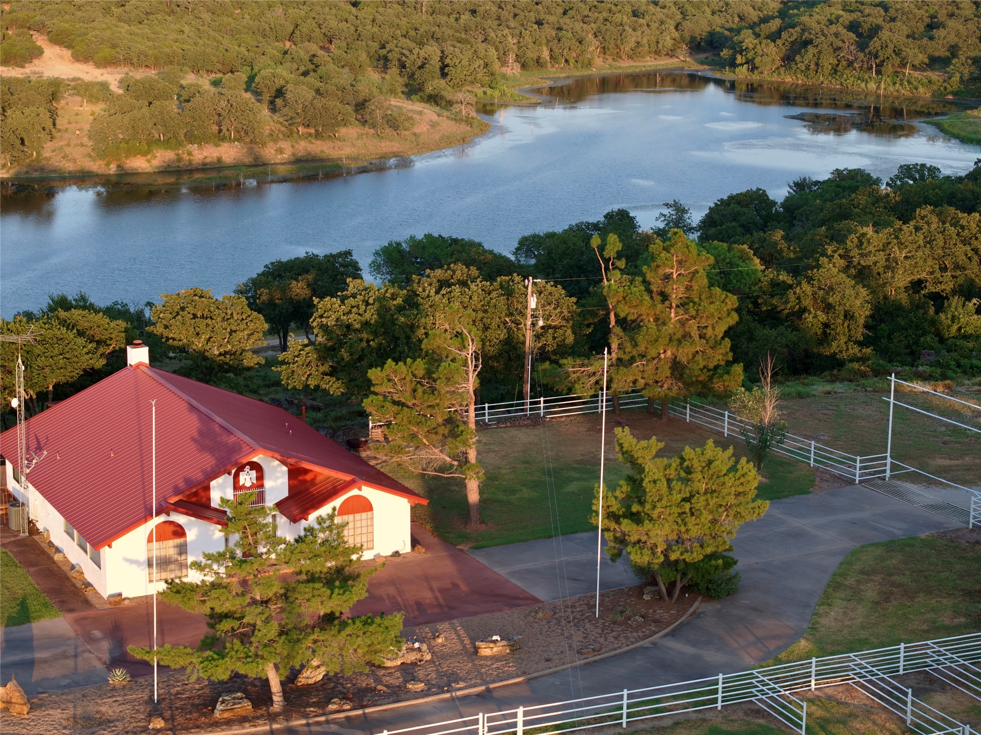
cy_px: 368
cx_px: 490
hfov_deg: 27.8
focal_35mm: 70
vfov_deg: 21.0
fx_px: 1983
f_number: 2.8
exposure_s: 1/15
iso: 190
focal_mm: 19.35
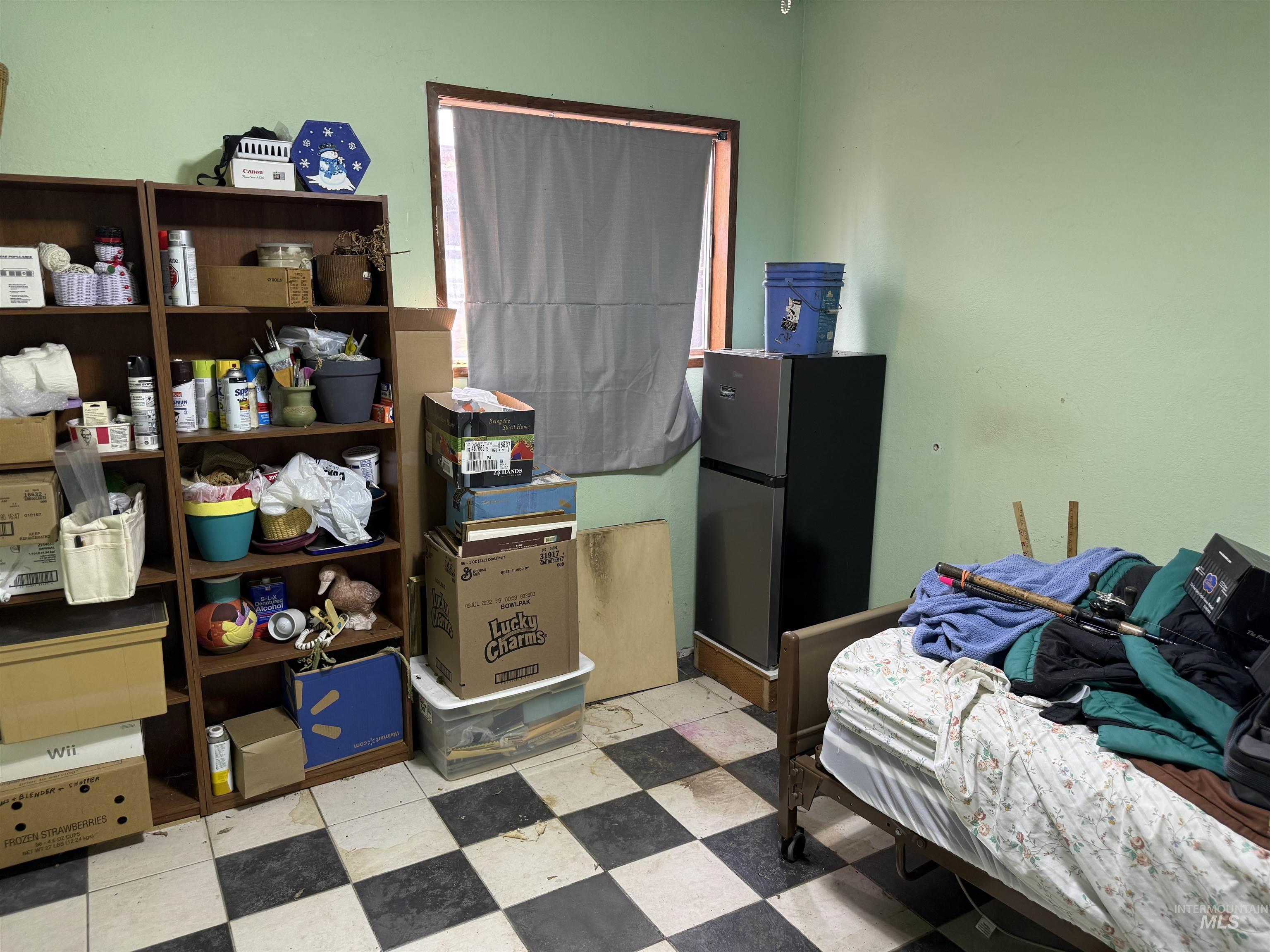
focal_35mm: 24
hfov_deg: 71.6
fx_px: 881
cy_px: 476
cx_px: 635
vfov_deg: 56.8
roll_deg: -0.2
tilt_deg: -11.2
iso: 160
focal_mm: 6.76
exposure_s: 1/60
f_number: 1.78
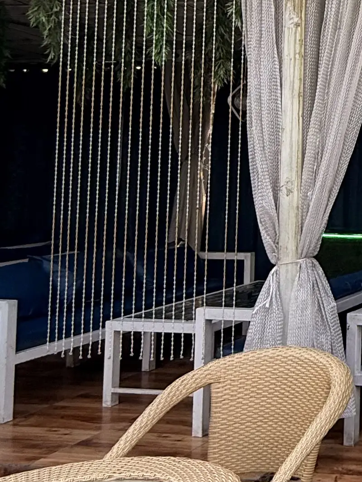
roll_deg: -0.4
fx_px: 739
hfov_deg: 20.2
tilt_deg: +4.4
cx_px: 642
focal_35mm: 53
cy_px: 110
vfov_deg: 35.2
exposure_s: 1/241
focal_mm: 2.22
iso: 64
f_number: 2.2
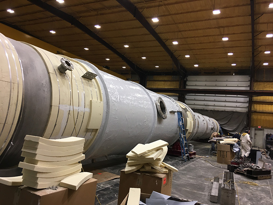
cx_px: 136
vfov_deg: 48.2
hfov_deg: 61.7
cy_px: 102
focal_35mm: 29
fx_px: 229
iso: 64
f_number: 2.2
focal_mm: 4.15
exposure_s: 1/30
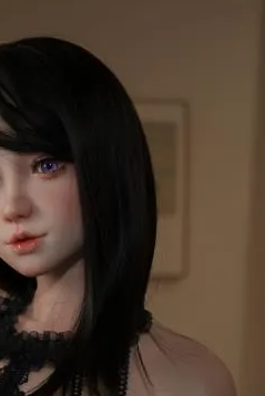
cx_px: 16
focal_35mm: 90
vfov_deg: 21.2
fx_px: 990
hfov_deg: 15.0
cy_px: 467
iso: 80
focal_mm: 35.7
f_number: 3.2
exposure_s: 1/40
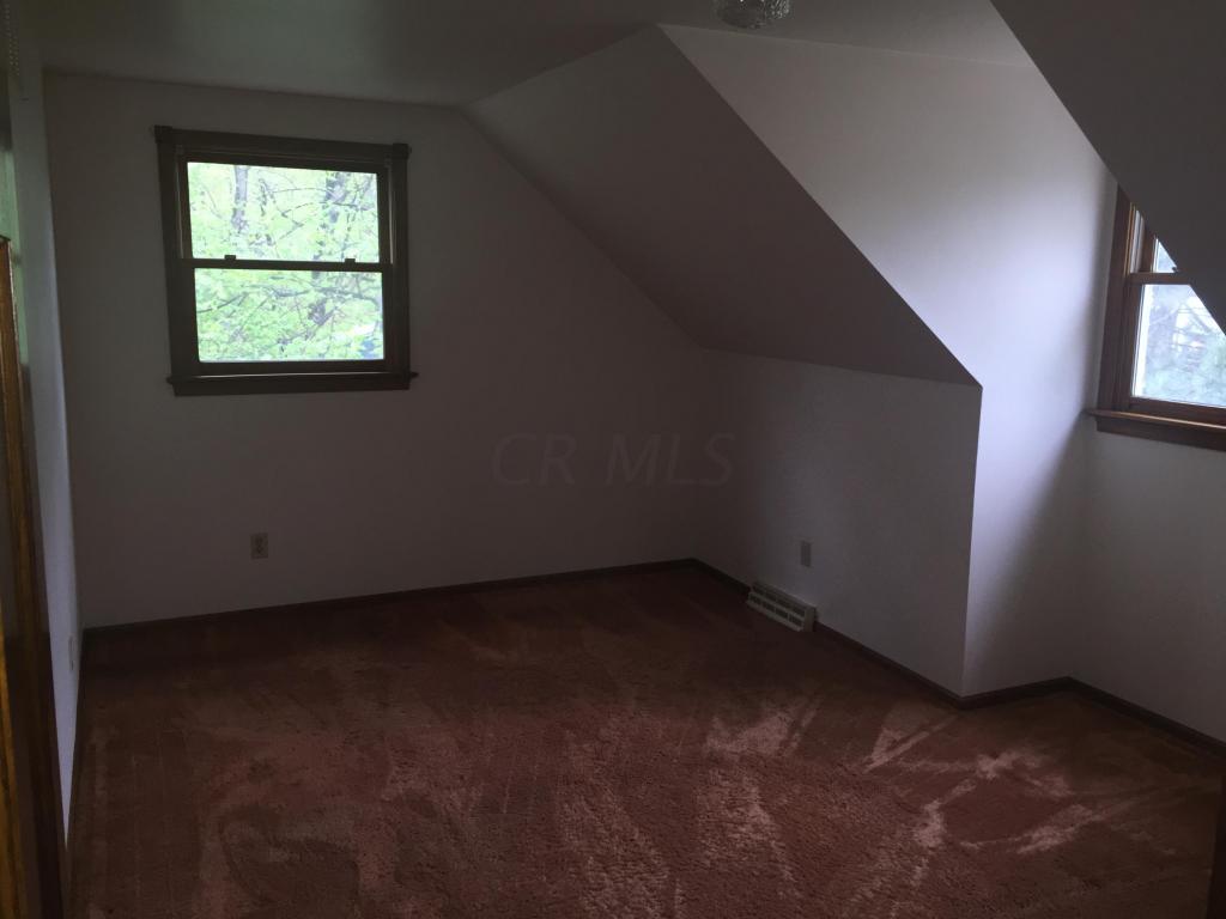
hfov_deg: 61.7
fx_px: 1027
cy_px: 460
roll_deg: -0.9
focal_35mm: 29
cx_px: 613
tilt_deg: -9.8
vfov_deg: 48.2
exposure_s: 1/30
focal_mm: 4.15
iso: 100
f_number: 2.2
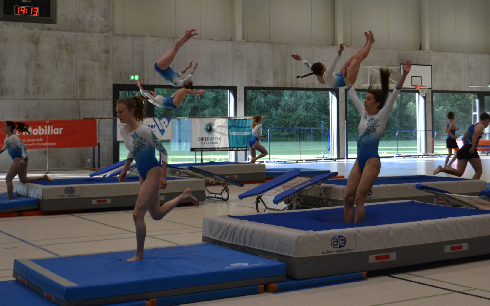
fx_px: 775
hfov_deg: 35.1
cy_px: 103
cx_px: 278
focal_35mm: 58
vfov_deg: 22.3
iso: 1250
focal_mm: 30
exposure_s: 1/500
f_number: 4.5
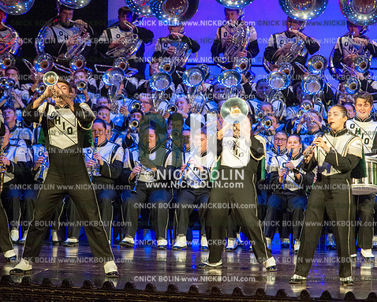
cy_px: 151
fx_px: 3048
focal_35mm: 273
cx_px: 194
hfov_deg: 7.1
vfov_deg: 5.7
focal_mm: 240
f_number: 5.6
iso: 8000
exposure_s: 1/320
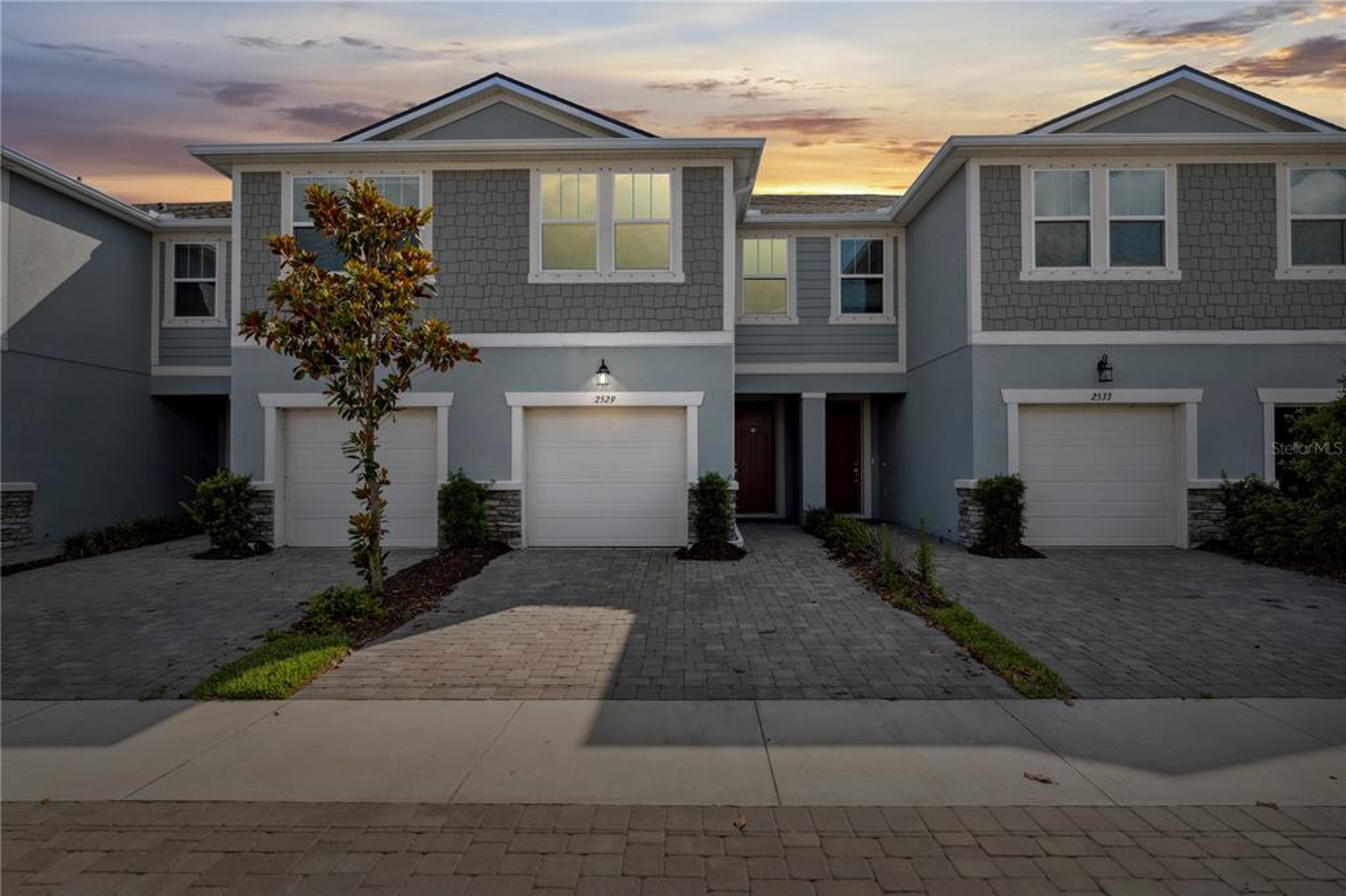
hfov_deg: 84.0
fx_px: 747
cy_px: 448
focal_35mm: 20
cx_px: 673
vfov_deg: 61.9
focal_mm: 20
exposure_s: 1/640
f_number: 8
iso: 400
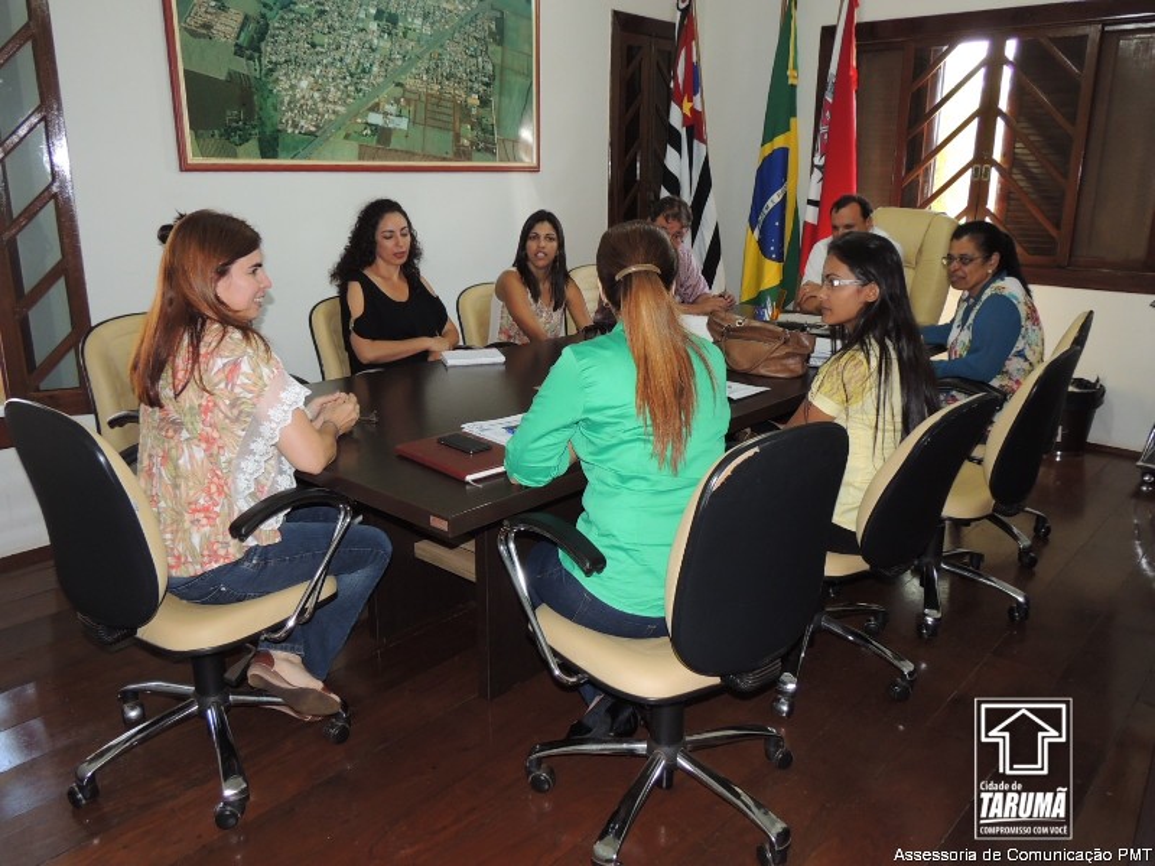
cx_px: 578
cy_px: 433
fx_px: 934
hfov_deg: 63.4
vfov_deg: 49.7
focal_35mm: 28
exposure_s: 1/30
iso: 200
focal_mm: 4.9
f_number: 3.1
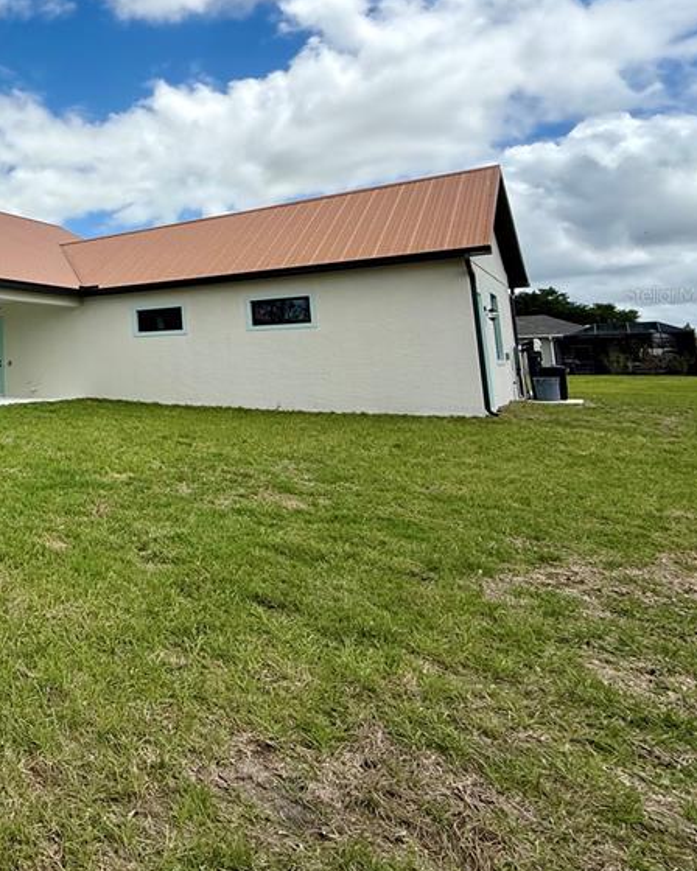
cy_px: 294
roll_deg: +0.5
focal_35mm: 25
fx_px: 645
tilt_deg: +6.8
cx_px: -78
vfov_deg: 66.4
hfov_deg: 43.4
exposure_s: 1/3663
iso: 50
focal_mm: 2.22
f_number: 2.2
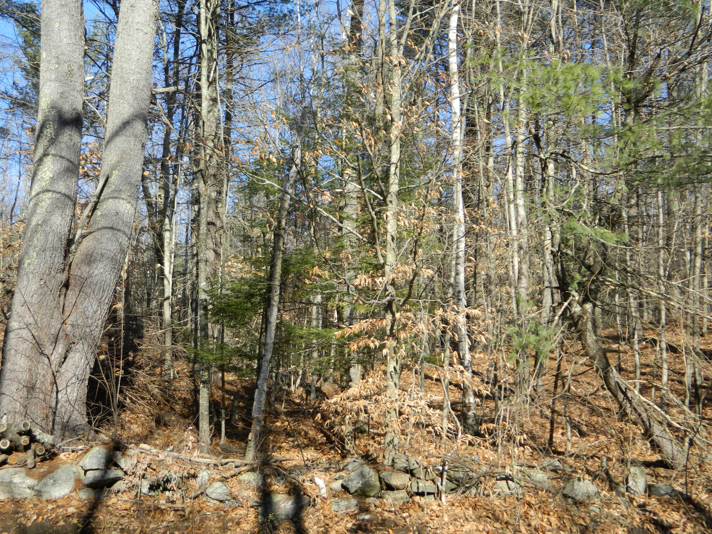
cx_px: 356
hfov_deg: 45.8
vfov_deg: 35.1
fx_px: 843
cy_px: 267
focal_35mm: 41
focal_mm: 7.3
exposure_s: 1/400
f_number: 3.5
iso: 80
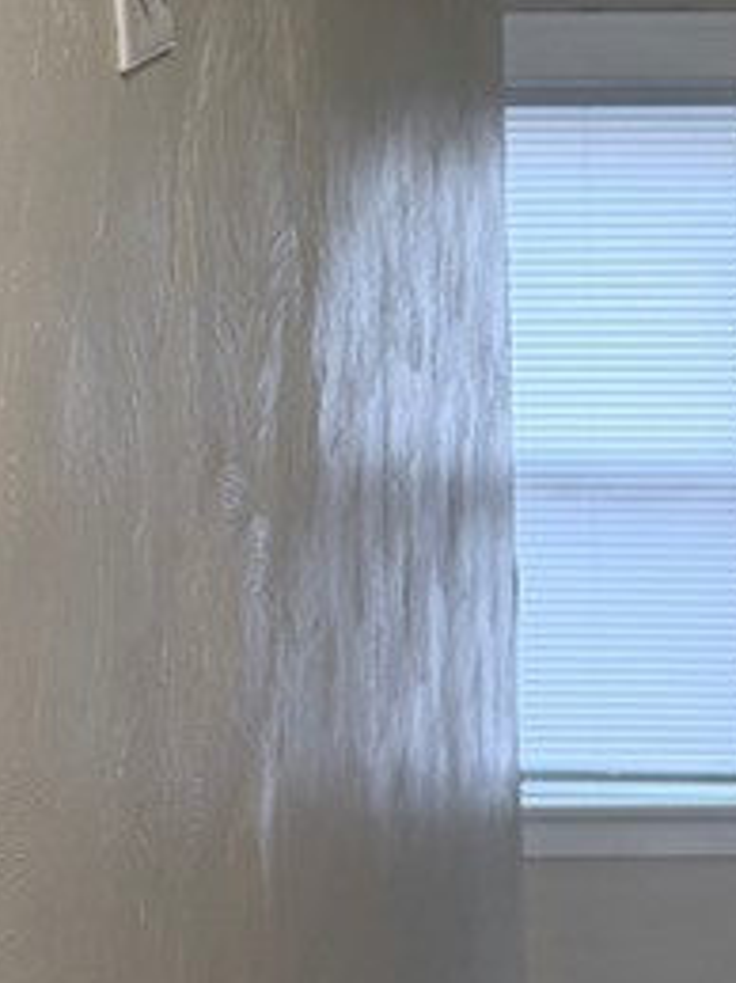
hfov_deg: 15.1
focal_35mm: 95
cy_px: 140
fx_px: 2695
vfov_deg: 20.3
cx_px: 819
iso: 250
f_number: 1.78
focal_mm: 6.76
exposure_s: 1/120
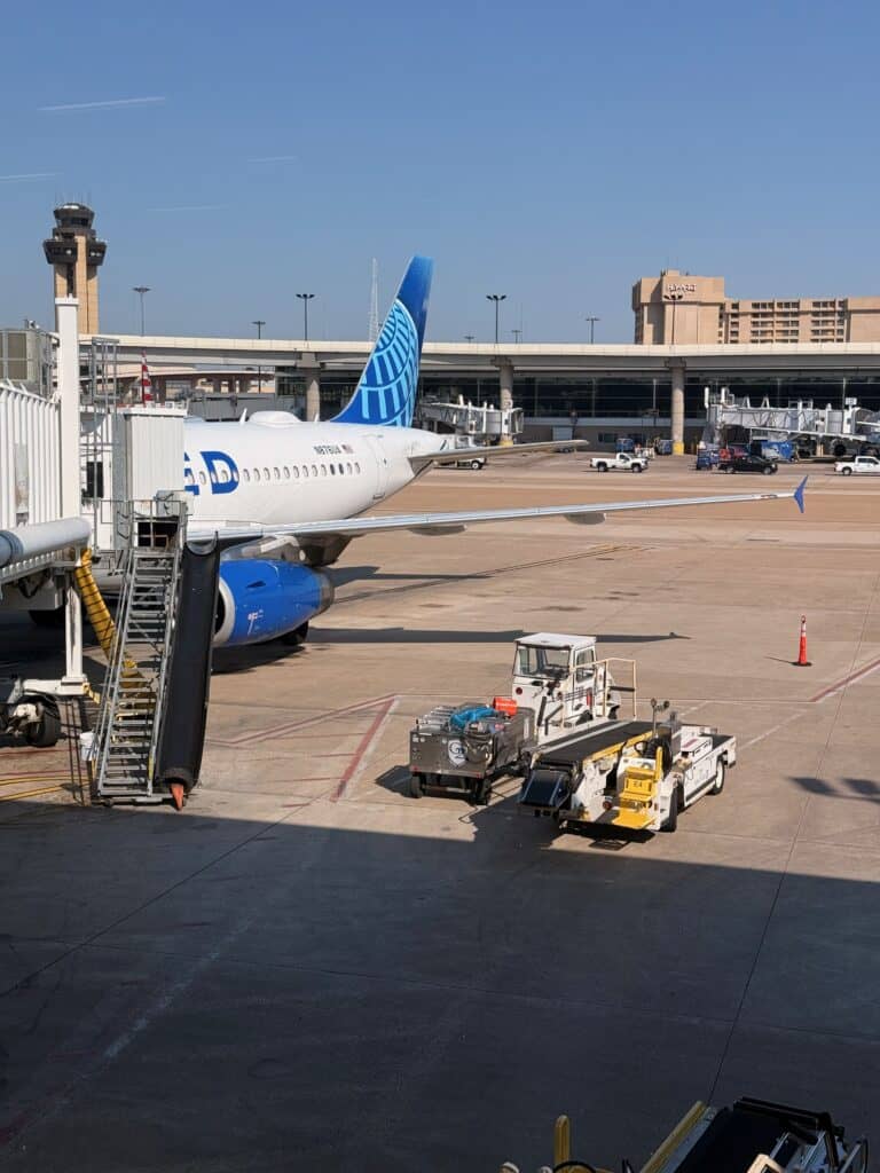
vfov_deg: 39.7
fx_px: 1627
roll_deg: -1.1
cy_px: 586
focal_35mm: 48
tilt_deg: -6.0
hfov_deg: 30.3
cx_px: 440
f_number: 1.78
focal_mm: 6.76
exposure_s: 1/2976
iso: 64
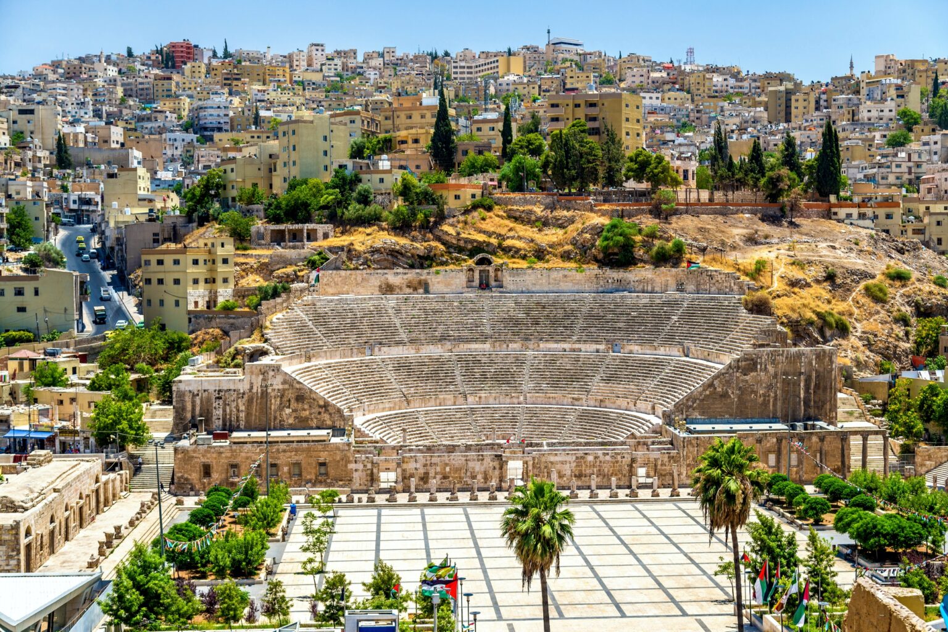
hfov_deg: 39.6
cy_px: 316
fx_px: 1317
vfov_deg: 27.0
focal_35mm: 50
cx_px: 474
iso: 100
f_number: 5.6
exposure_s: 1/250
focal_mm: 50
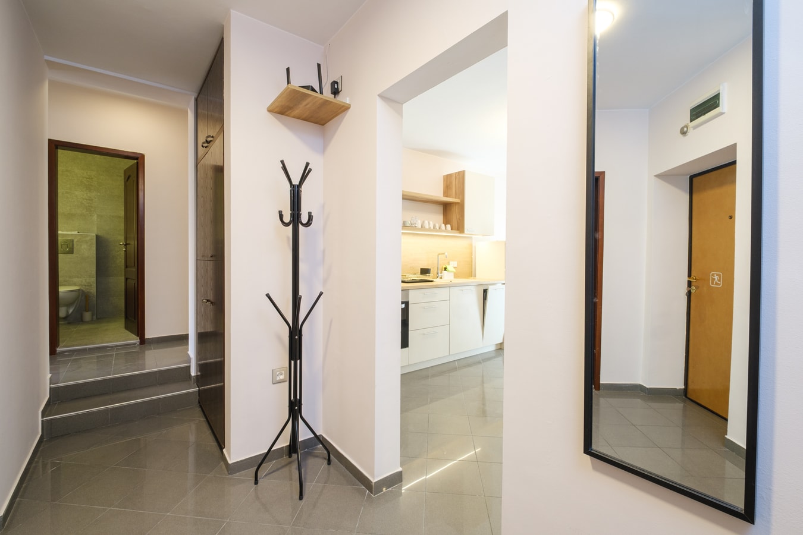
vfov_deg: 77.3
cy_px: 268
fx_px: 335
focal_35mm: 15
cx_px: 402
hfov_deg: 100.4
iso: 320
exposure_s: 1/2
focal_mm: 10
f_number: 8
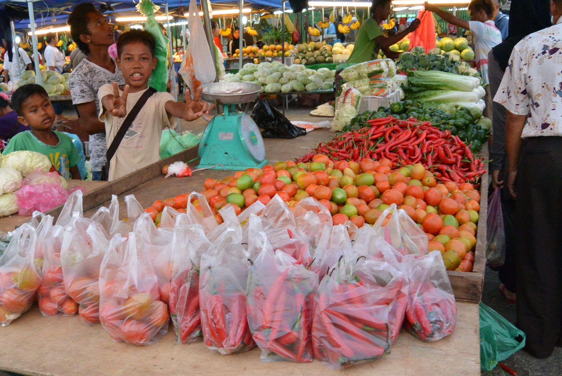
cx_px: 251
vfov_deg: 39.0
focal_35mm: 34
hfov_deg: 55.6
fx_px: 531
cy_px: 202
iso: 900
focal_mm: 11
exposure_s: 1/60
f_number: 3.5
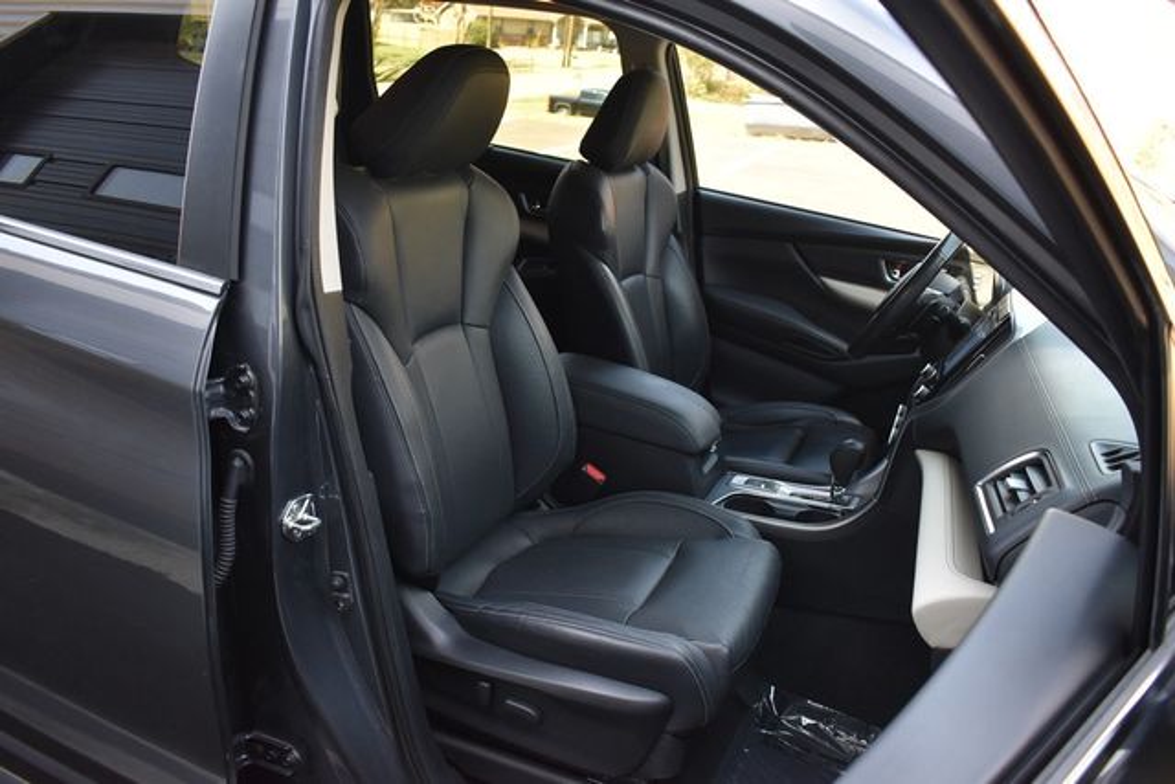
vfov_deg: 43.6
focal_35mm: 30
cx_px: 588
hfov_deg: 61.9
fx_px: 979
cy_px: 392
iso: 800
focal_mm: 20
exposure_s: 1/250
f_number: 3.5
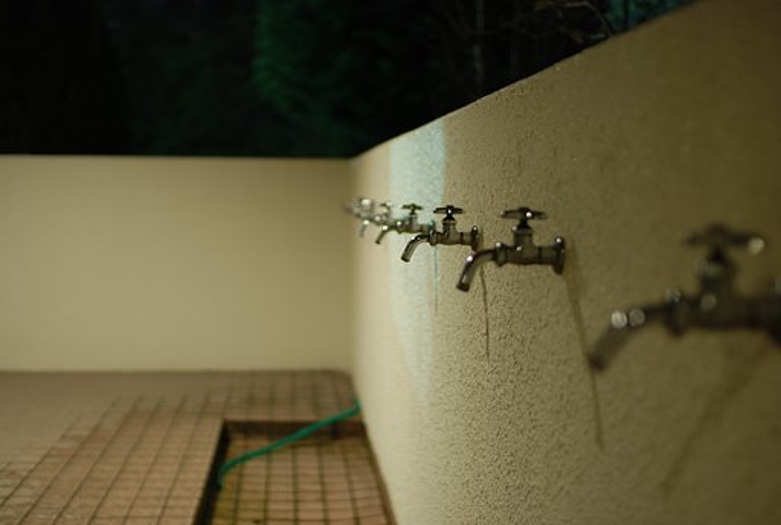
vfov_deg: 30.0
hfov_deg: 43.5
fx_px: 979
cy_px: 262
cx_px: 390
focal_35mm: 45
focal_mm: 30
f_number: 1.4
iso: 100
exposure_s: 1/1.6
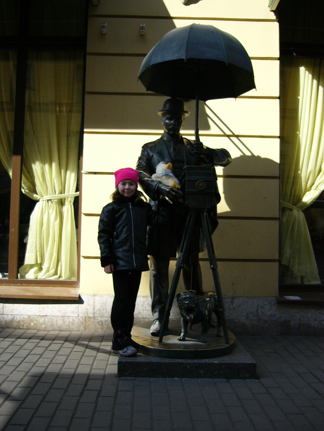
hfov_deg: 40.7
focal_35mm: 35
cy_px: 216
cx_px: 162
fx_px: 437
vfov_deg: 52.6
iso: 100
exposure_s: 1/500
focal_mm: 5.8
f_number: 2.8
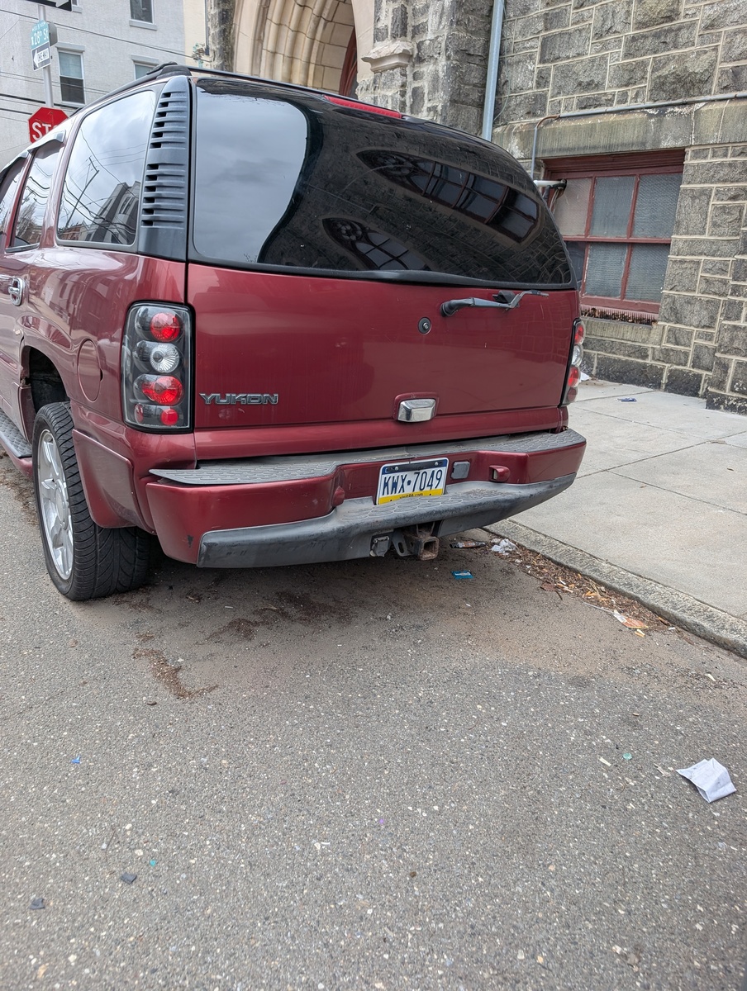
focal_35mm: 24
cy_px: 496
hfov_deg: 57.0
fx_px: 689
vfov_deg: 71.5
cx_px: 374
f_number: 1.68
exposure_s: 1/383
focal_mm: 6.9
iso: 65
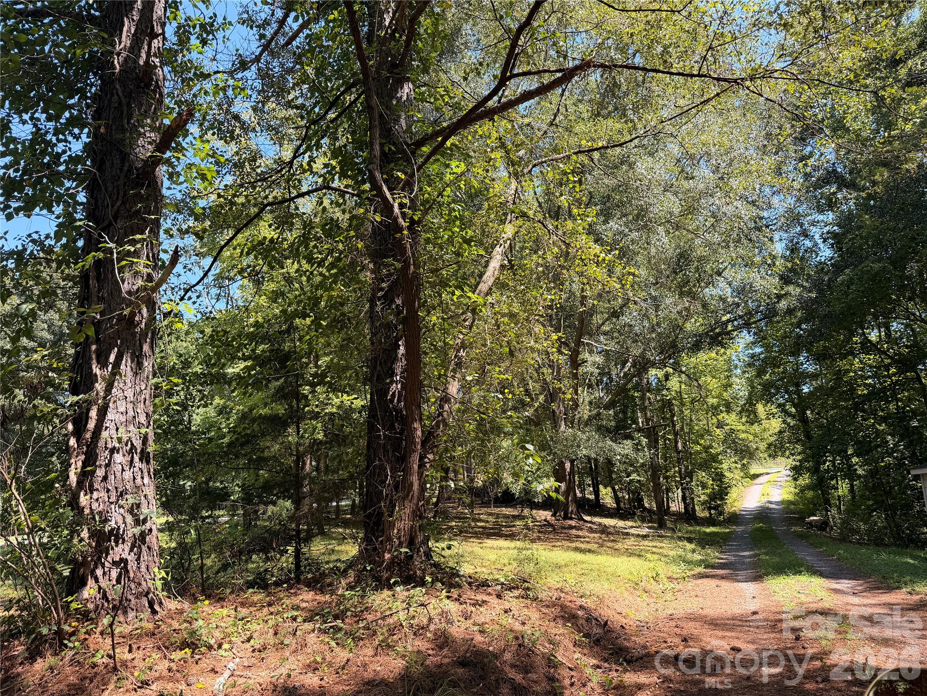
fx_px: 643
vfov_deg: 56.8
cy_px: 348
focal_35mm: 24
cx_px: 464
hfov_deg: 71.6
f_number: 1.78
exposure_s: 1/632
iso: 80
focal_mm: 6.76
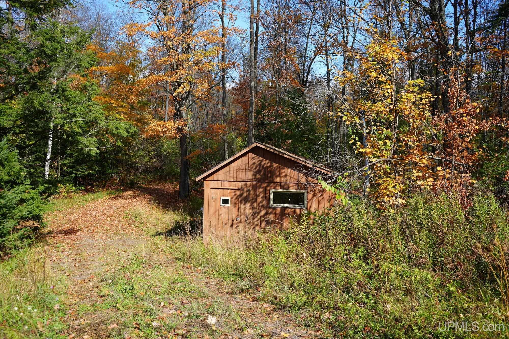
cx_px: 254
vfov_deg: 43.6
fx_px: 424
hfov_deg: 61.9
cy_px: 170
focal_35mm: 30
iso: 100
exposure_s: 1/320
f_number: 5
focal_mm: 30
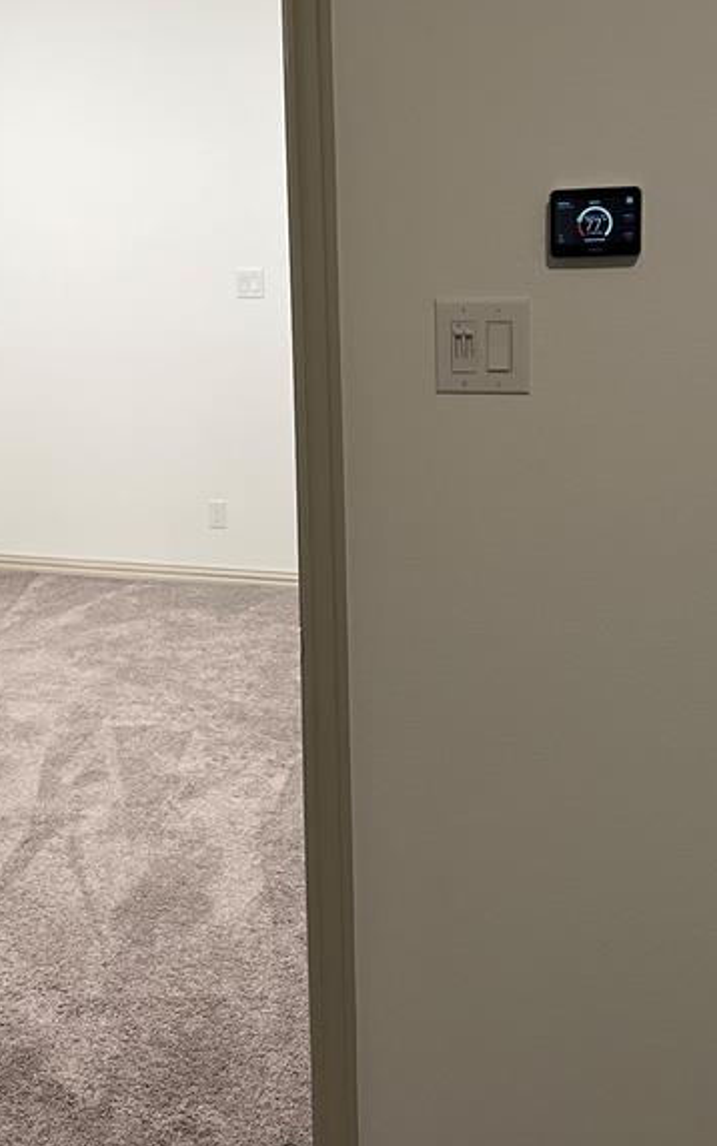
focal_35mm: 37
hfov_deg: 34.5
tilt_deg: -5.8
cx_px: 373
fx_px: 1156
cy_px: 411
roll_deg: +0.9
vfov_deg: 52.0
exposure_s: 1/60
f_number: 1.5
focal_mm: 5.7
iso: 200
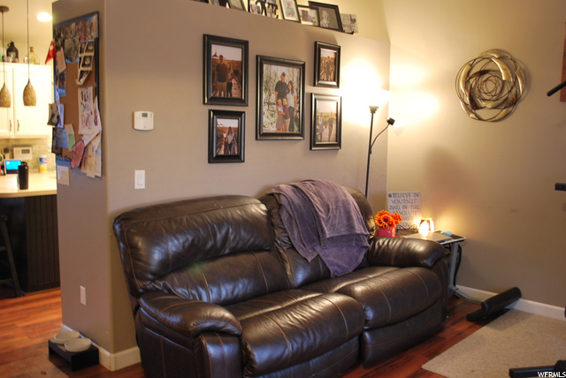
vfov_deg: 40.0
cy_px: 189
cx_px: 283
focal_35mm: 33
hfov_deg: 57.2
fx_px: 519
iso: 400
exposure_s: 1/6
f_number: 4
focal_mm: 22
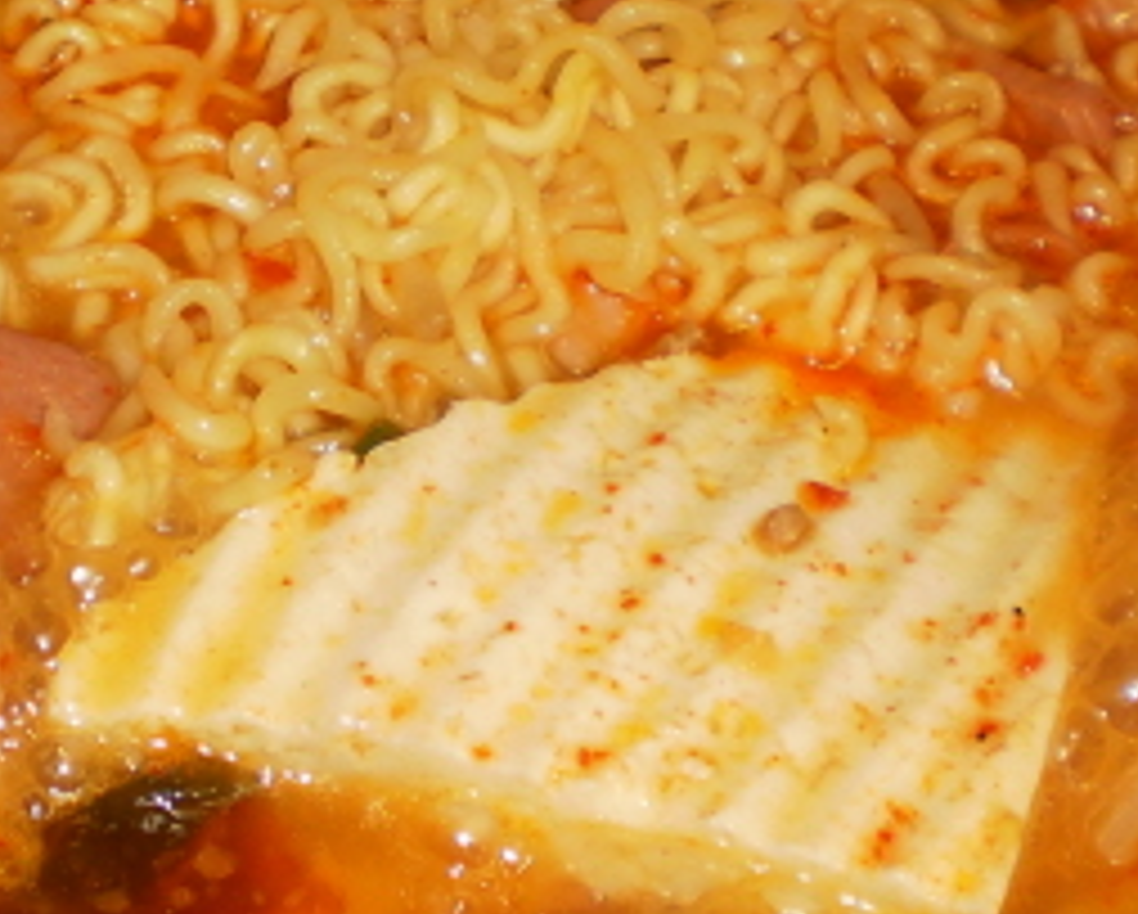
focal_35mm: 111
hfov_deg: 17.2
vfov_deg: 13.8
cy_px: 194
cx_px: 301
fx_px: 3743
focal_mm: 6.3
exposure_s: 1/30
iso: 100
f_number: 3.1
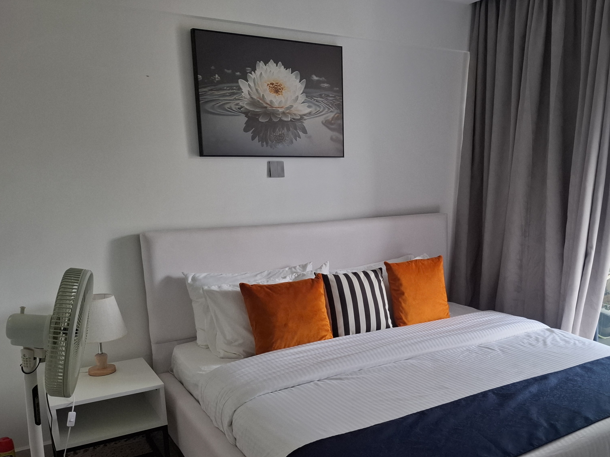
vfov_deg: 44.9
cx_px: 370
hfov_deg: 57.8
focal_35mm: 31
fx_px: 546
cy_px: 300
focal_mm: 5.54
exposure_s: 1/100
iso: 64
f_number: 1.8
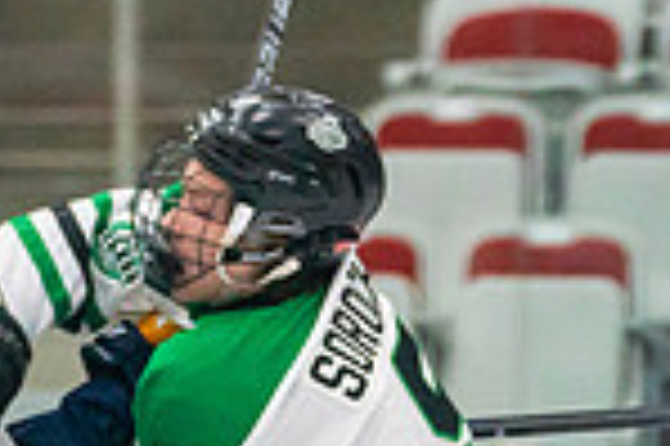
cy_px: 973
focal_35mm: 693
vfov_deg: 2.0
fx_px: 12883
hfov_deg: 3.0
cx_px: 310
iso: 3200
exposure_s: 1/1250
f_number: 2.8
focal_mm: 144
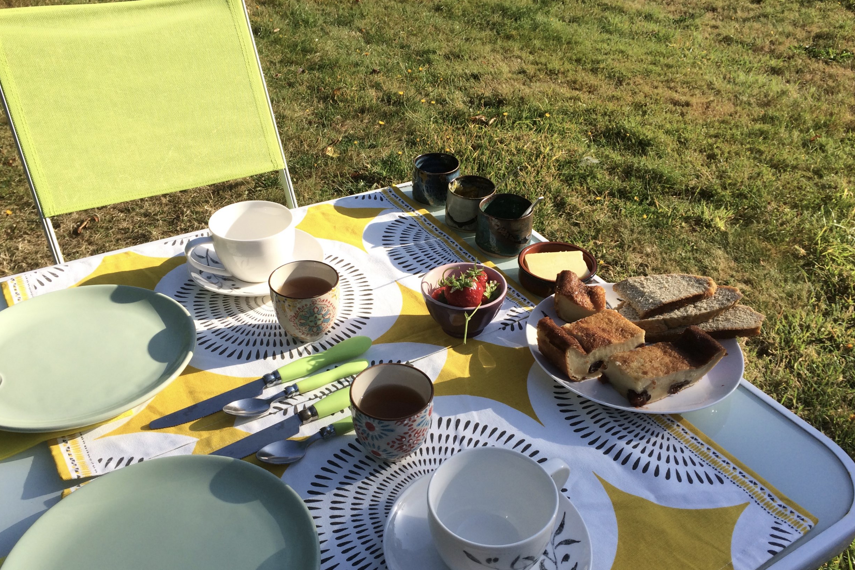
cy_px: 322
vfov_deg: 42.3
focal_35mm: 31
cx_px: 427
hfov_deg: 60.3
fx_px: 736
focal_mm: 4.15
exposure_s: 1/1140
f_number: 2.2
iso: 32
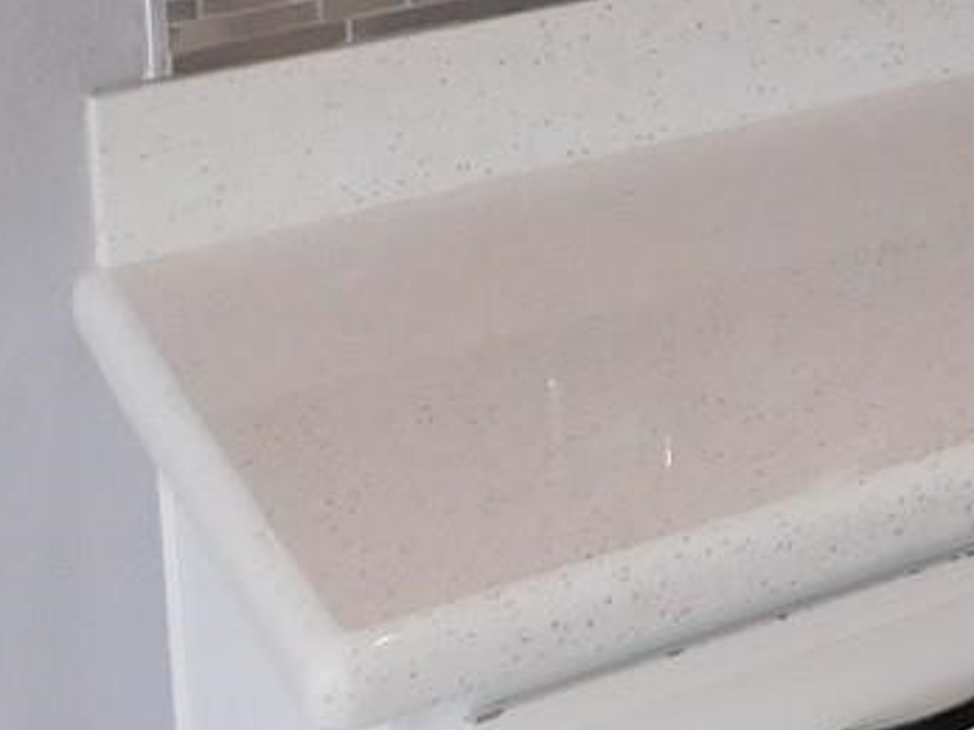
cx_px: 1914
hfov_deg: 15.2
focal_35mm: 106
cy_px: -744
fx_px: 2982
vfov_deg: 12.3
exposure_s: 1/60
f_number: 3
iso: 125
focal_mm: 4
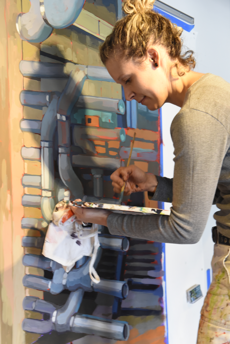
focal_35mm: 52
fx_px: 498
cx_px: 115
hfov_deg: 26.0
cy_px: 172
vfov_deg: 38.2
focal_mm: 52
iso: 3200
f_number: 8
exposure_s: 1/40
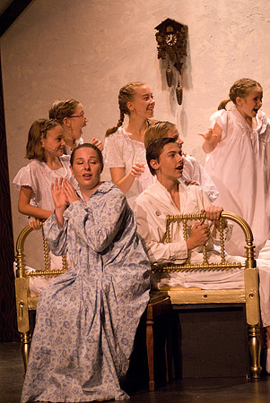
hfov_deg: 8.3
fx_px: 1852
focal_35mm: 165
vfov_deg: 12.4
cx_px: 135
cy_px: 202
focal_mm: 110
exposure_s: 1/160
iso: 1600
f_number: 2.8
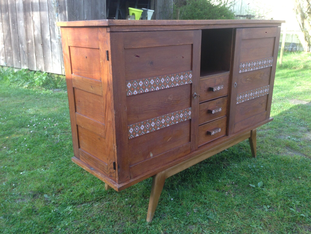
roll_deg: -2.5
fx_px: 296
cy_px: 117
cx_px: 156
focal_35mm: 33
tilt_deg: -19.8
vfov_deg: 42.9
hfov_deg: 55.4
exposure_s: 1/60
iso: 50
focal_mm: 4.12
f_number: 2.4
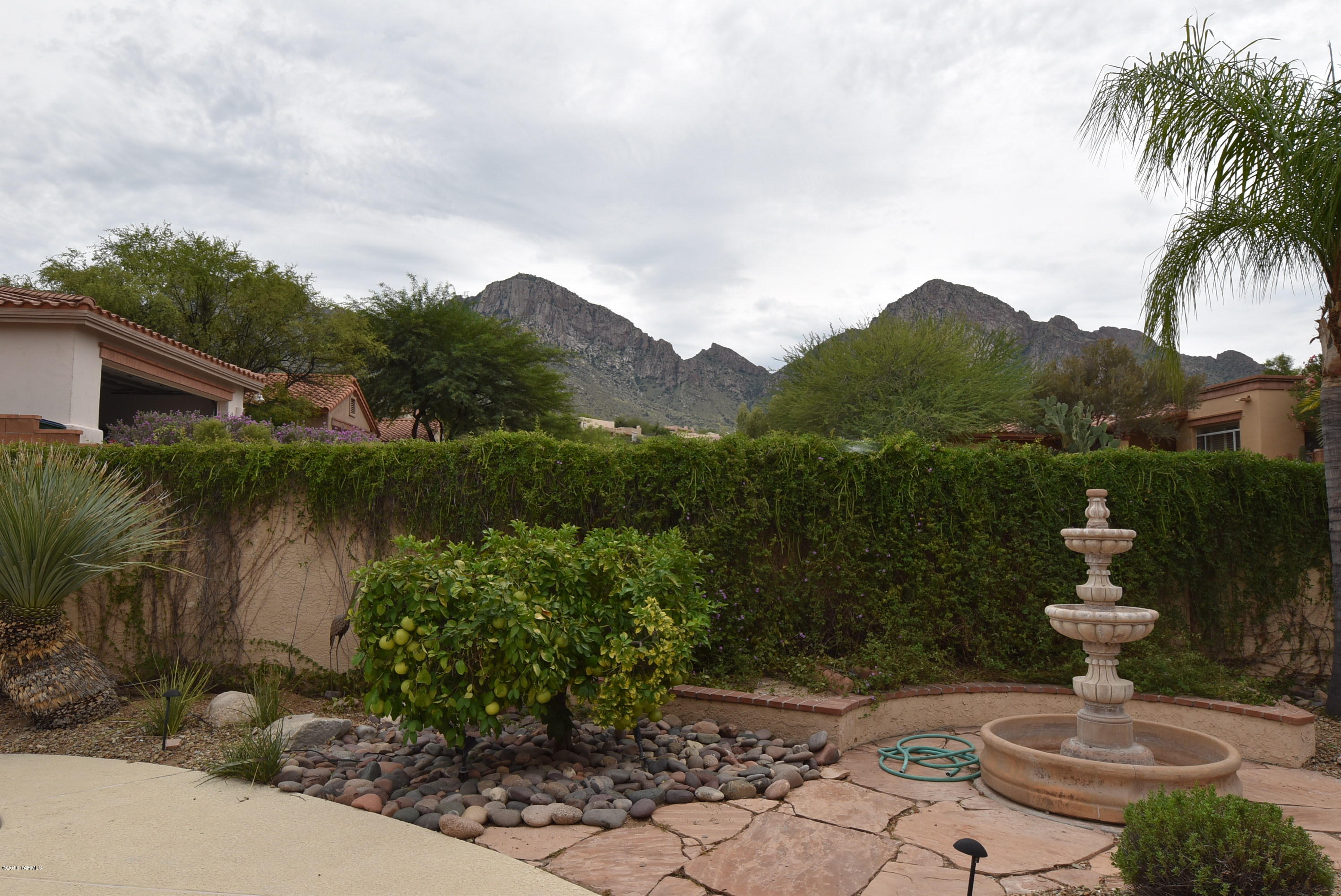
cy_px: 448
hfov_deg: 77.3
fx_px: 839
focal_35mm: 22
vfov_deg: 56.2
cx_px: 670
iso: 100
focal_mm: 15
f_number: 8
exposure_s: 1/200
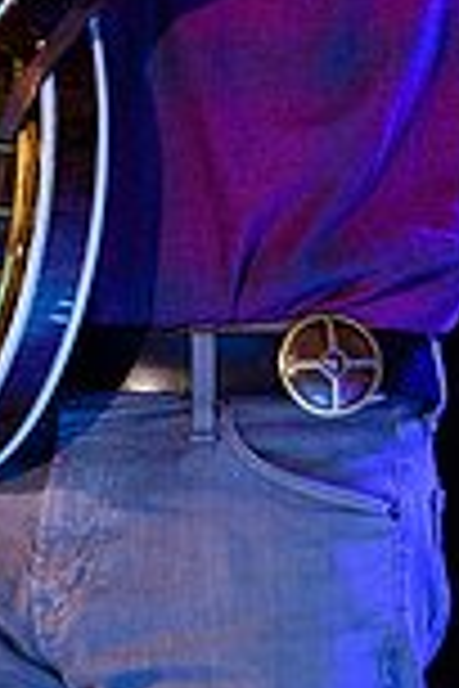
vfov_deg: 3.5
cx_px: 38
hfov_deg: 2.3
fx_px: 11245
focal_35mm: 588
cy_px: -306
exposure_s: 1/125
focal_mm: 200
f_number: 4.5
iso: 1600
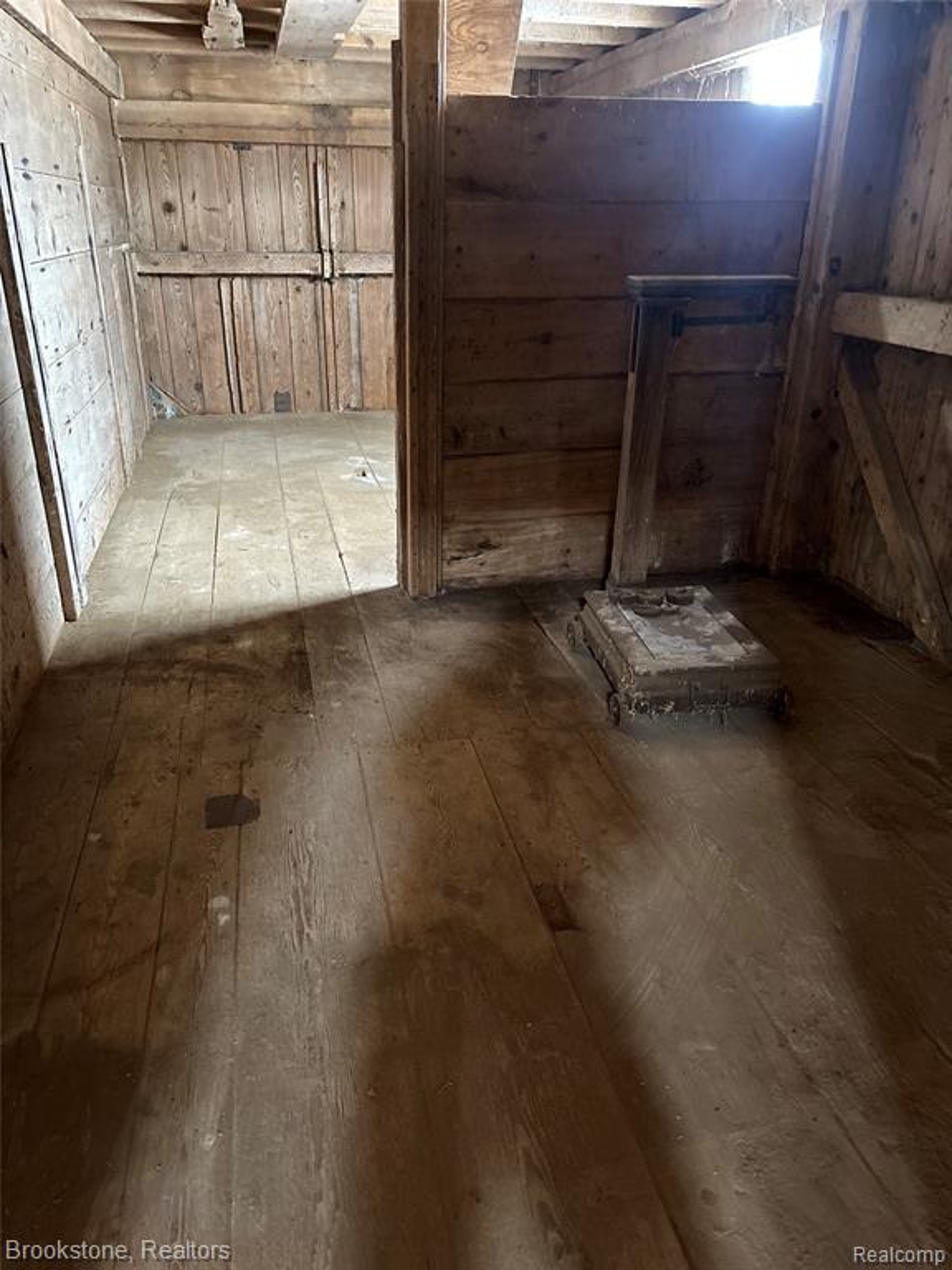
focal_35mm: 26
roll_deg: -0.9
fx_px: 953
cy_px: 635
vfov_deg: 67.3
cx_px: 476
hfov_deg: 53.1
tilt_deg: -23.3
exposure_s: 1/32
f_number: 1.6
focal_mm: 5.96
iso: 640
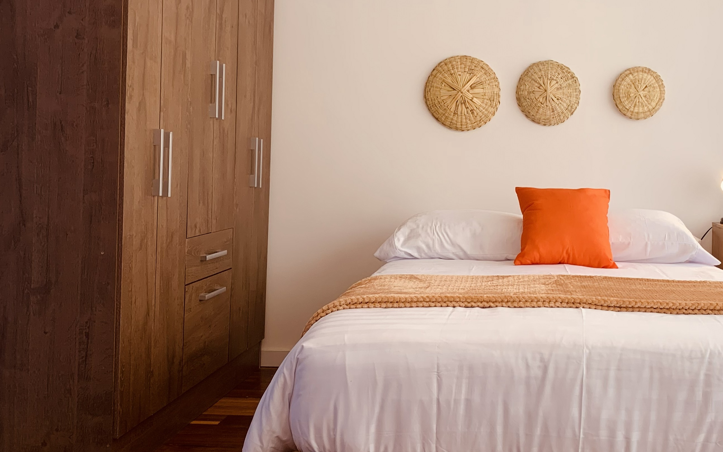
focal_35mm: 43
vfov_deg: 29.8
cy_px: 171
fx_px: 847
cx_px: 496
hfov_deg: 45.3
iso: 32
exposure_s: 1/121
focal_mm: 4.25
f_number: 1.8
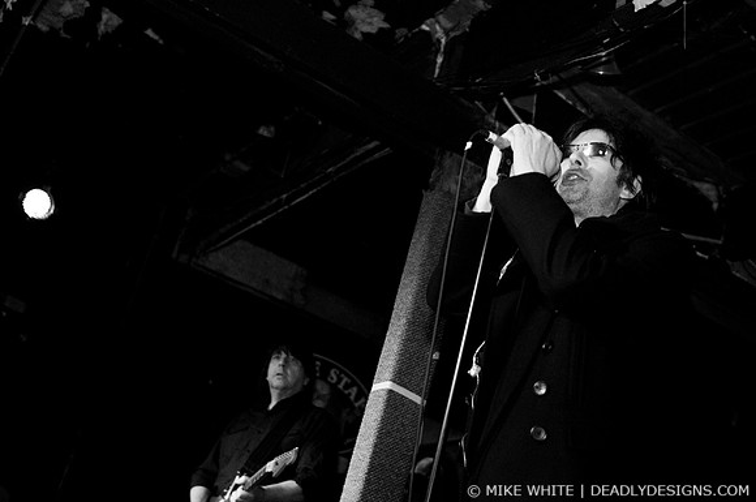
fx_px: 944
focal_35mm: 45
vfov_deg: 29.8
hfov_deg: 43.7
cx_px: 378
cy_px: 251
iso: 1000
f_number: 2
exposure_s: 1/50
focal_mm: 30
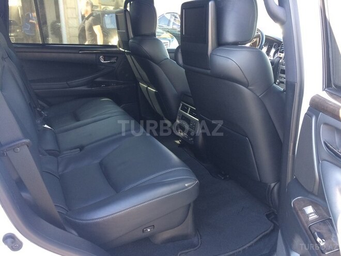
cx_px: 170
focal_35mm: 29
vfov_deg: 48.2
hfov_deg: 61.7
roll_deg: -1.0
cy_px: 128
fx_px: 286
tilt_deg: -19.0
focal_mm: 4.15
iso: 40
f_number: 2.2
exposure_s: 1/33
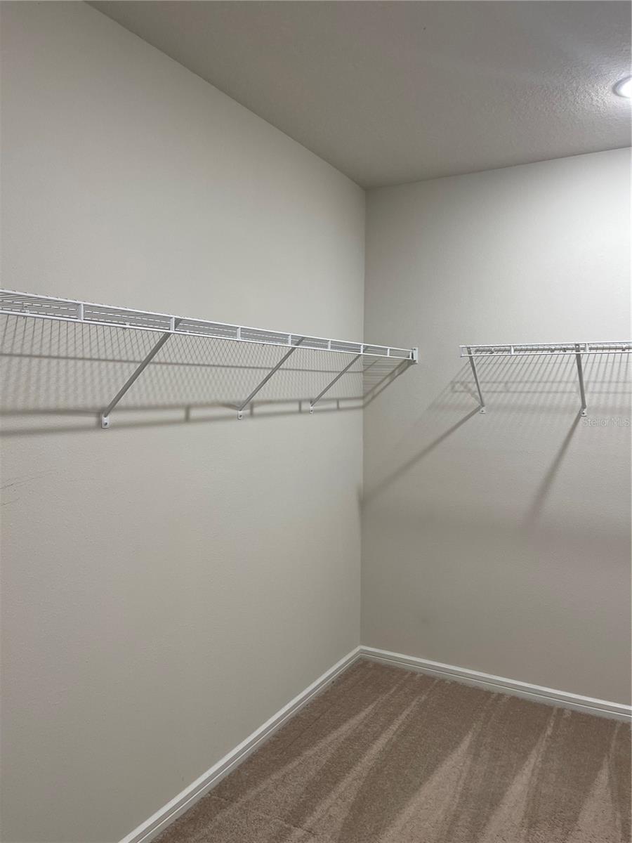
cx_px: 316
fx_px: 633
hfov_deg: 53.1
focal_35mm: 26
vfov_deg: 67.3
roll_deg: +0.4
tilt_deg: -0.7
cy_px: 422
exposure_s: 1/60
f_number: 1.6
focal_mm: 5.1
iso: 64
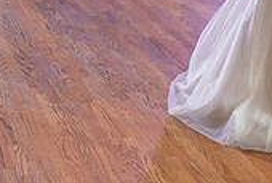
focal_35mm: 110
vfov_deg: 11.7
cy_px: -124
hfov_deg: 18.5
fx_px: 833
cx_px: 193
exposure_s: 1/160
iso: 800
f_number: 4
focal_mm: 24
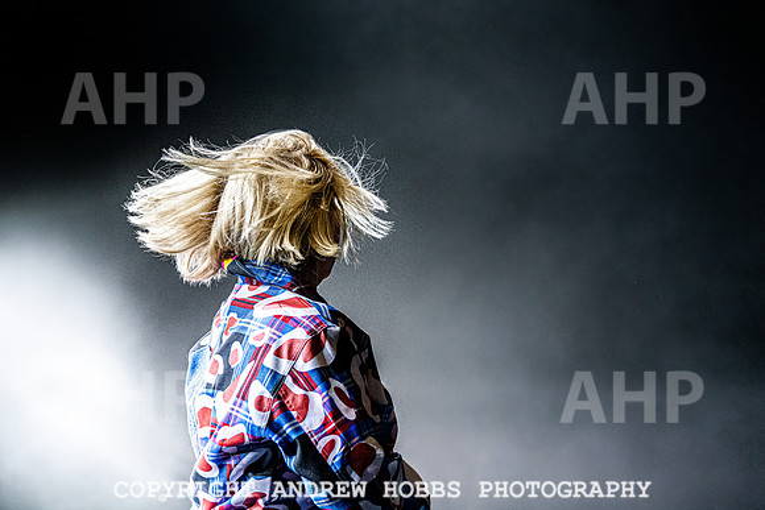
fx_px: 3267
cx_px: 375
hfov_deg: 13.4
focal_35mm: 154
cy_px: 200
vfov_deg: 8.9
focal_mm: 125
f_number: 3.2
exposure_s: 1/8000
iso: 3200
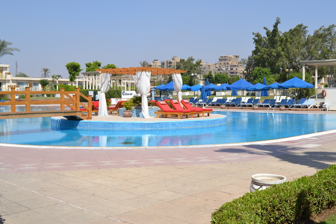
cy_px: 112
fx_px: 392
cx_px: 168
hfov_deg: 46.4
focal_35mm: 42
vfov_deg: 31.9
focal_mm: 28
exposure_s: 1/320
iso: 100
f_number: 9
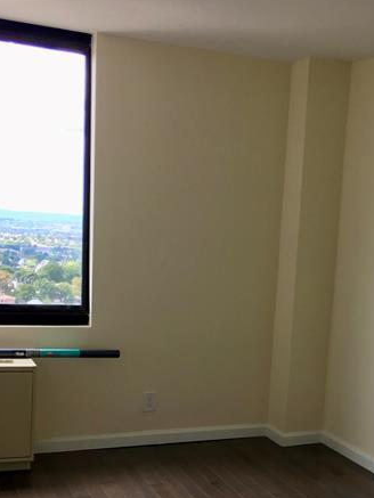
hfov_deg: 28.2
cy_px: 357
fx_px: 734
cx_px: 270
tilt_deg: -12.2
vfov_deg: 36.8
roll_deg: -4.2
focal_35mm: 51
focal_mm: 4.15
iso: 40
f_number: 2.2
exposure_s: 1/120
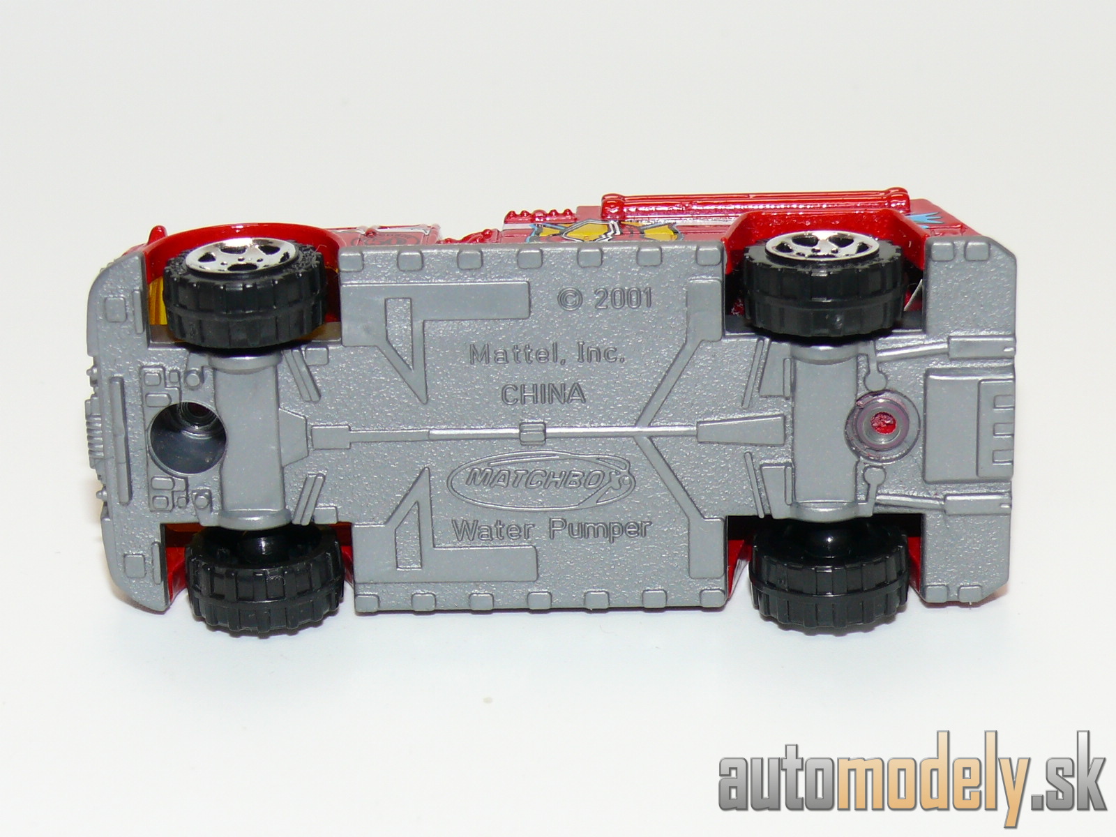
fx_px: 3321
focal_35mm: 103
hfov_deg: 19.1
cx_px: 558
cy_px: 418
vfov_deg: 14.4
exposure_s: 1/30
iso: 100
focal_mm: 13.6
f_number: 4
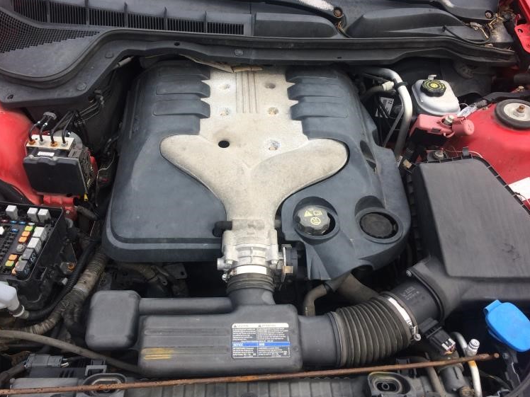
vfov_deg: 45.4
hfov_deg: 58.3
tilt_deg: -45.2
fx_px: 475
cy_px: 195
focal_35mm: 31
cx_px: 247
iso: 32
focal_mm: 4.15
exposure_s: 1/707
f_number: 2.2
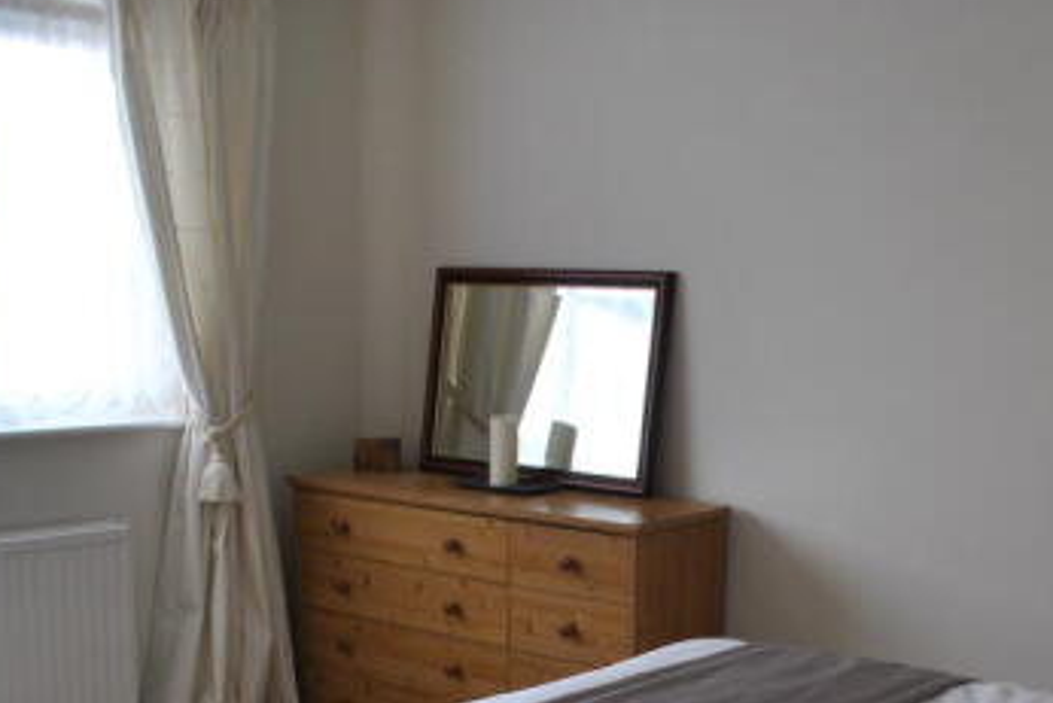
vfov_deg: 25.6
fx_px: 1492
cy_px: 641
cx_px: 613
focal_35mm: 51
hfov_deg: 38.8
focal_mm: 18
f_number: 3.5
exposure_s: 1/40
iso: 200
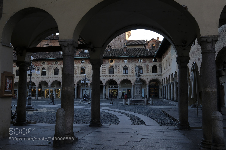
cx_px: 113
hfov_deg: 57.2
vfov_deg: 40.0
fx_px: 207
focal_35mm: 33
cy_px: 75
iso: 800
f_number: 11
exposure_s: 1/60
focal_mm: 21.9
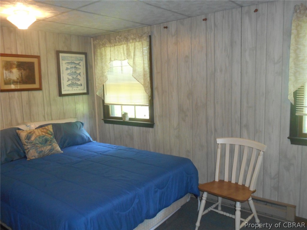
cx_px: 154
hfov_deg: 61.7
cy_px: 115
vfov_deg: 48.2
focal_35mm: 29
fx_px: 257
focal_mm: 5.2
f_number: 4
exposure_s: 1/25
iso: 450
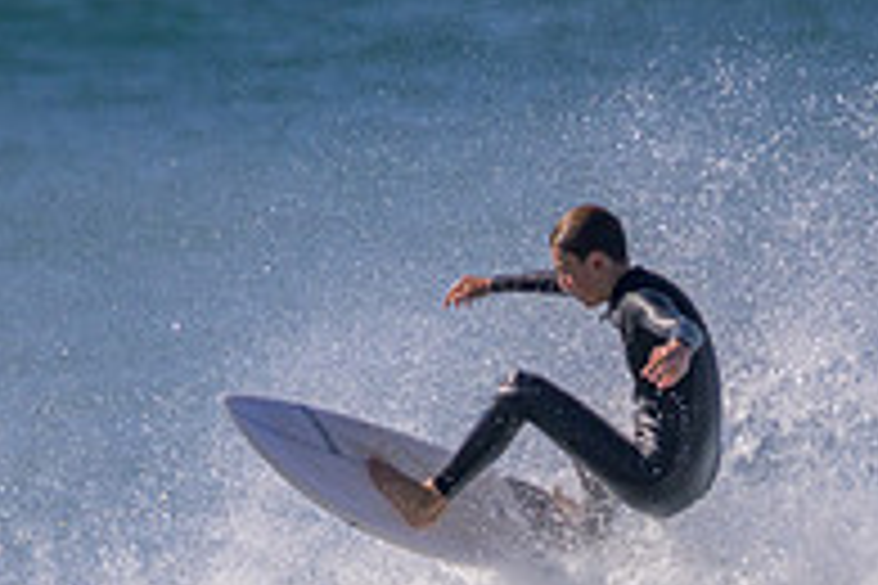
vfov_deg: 0.6
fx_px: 58163
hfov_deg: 0.9
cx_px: 365
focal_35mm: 2385
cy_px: 857
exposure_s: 1/2000
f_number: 11
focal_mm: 800
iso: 800
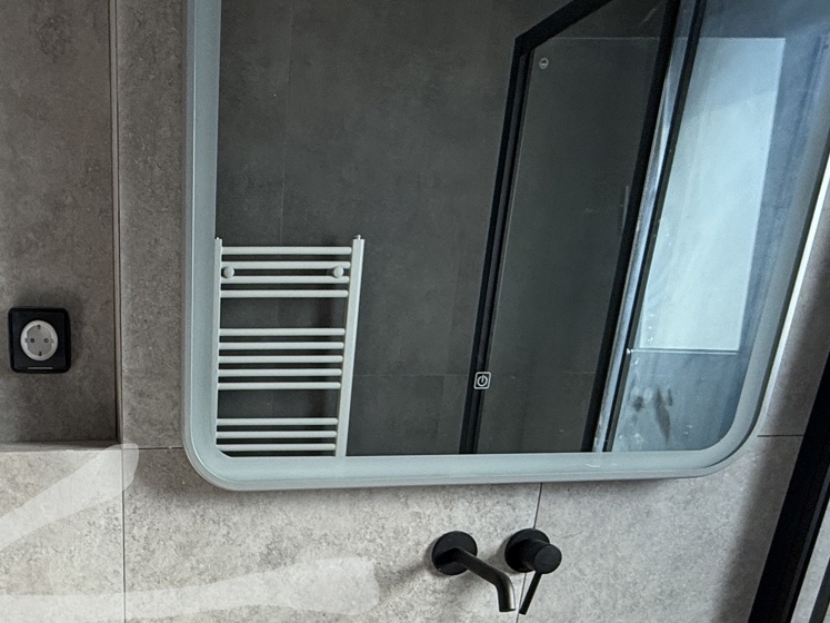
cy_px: 704
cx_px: 139
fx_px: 863
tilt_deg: -22.5
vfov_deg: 33.8
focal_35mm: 36
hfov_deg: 47.8
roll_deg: +0.1
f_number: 2.2
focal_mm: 2.22
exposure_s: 1/99
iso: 100
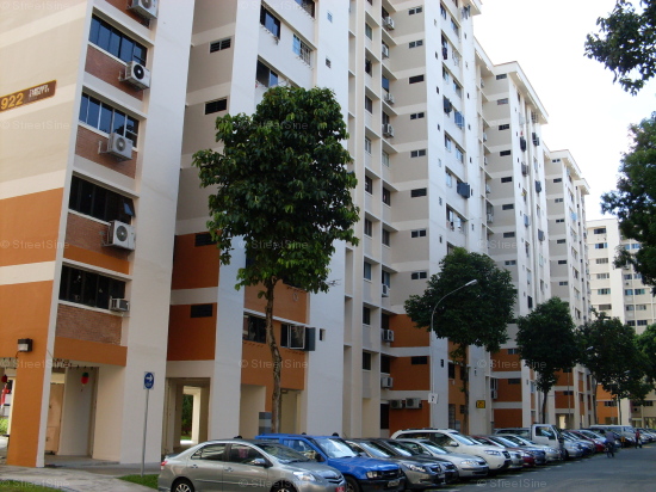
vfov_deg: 37.7
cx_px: 328
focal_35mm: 38
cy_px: 246
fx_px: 720
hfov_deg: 49.0
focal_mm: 6.3
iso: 80
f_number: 2.8
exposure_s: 1/350
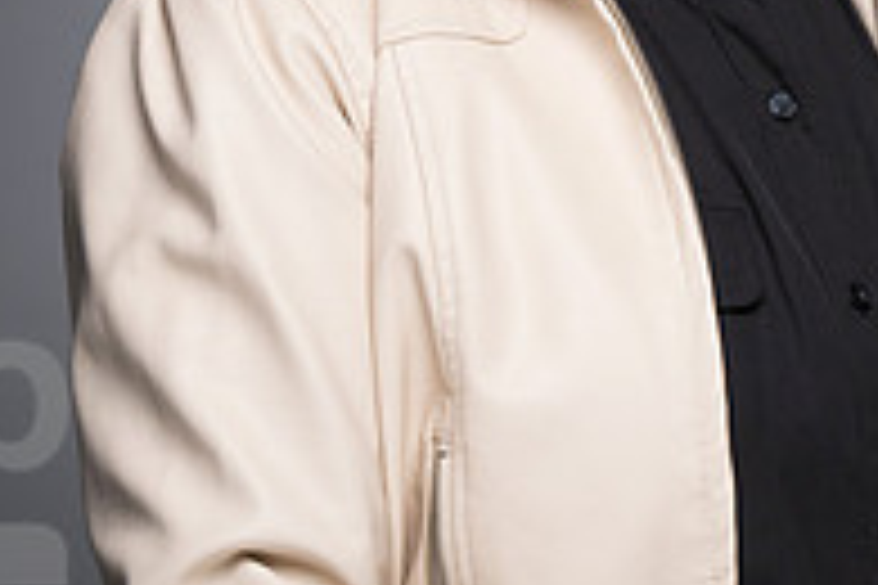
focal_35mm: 378
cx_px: 673
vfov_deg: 3.6
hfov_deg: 5.4
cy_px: -229
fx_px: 9218
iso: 200
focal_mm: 95
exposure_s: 1/250
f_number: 5.6
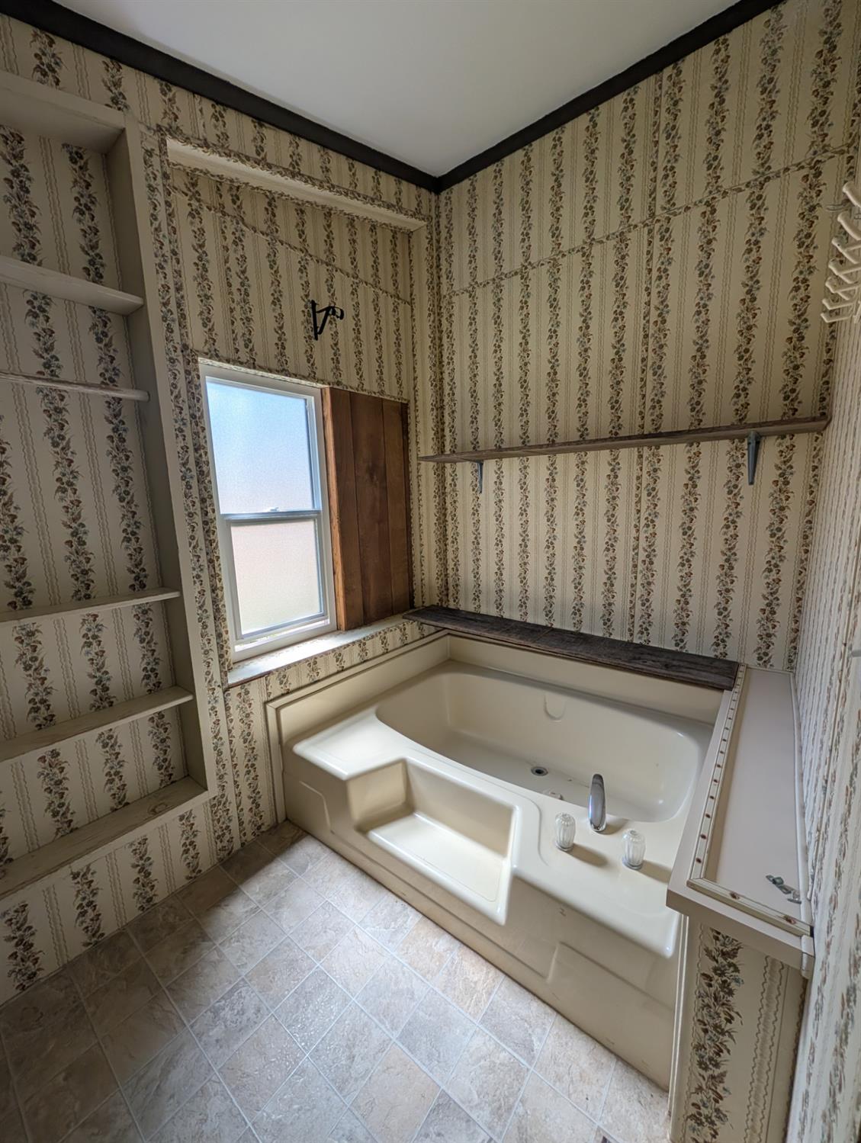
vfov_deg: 110.4
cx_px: 430
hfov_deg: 94.7
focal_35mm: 12
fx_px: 397
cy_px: 572
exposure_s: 1/164
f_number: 1.7
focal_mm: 2.02
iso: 44
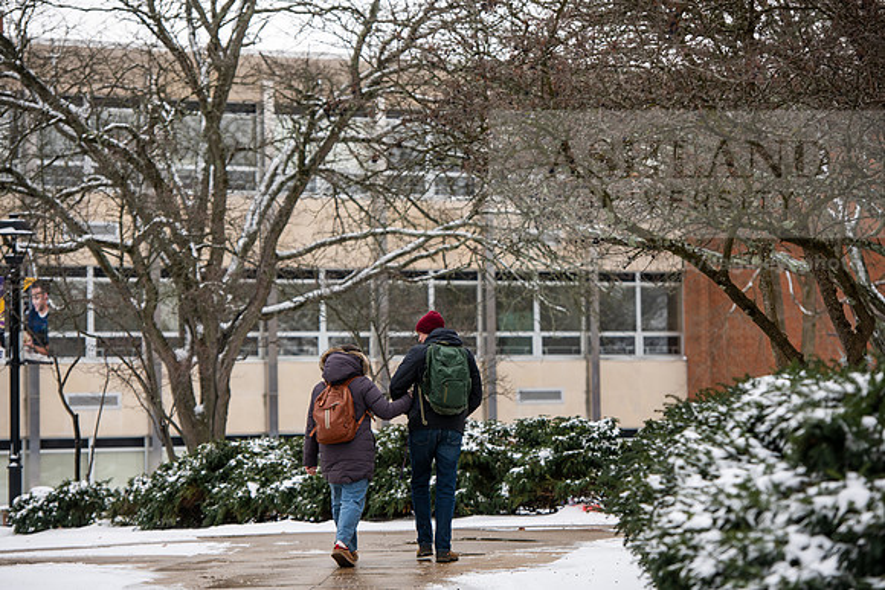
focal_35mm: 135
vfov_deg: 10.2
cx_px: 442
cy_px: 295
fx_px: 3319
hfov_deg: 15.2
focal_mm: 135
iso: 125
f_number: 4
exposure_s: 1/400
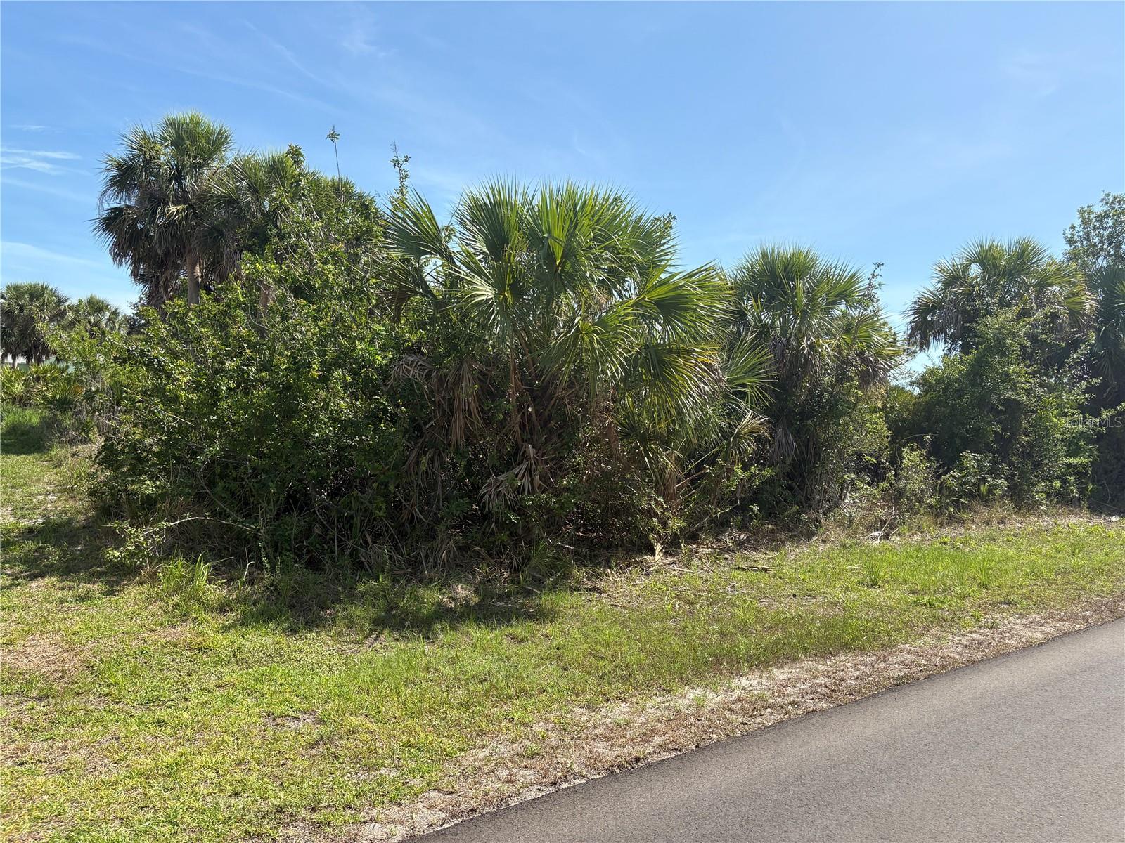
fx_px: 845
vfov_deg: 53.1
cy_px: 422
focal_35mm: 26
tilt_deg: -1.3
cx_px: 562
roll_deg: -1.7
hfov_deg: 67.3
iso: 50
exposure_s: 1/2538
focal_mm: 5.96
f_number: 1.6
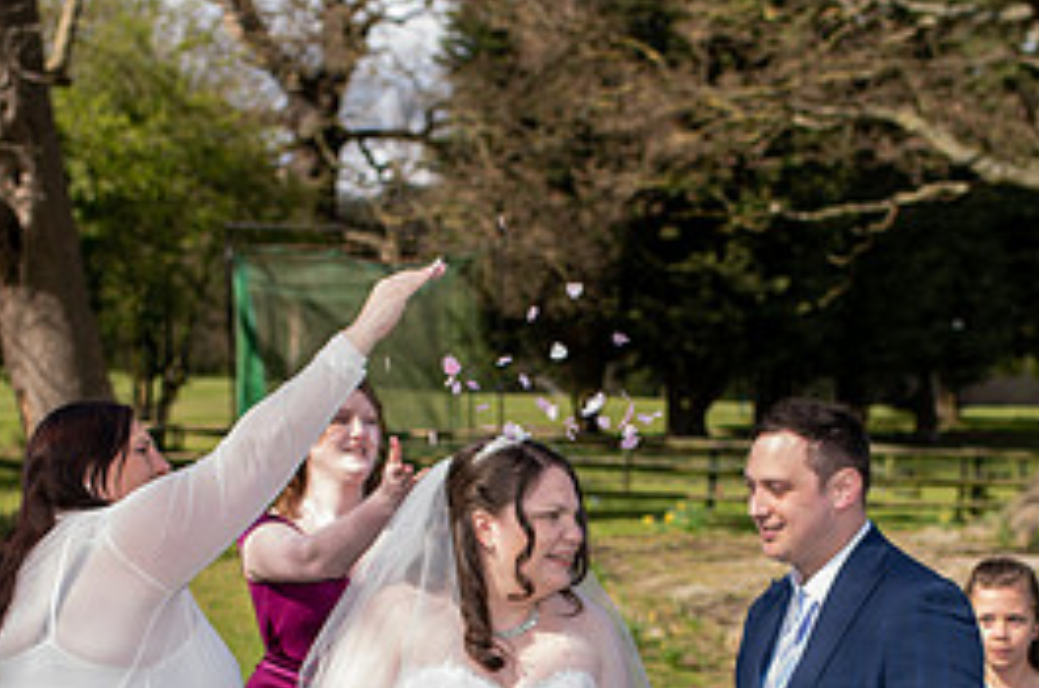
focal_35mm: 77
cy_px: 676
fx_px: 2218
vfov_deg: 17.3
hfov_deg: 26.3
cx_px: 610
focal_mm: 35
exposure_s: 1/500
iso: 100
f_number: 2.8
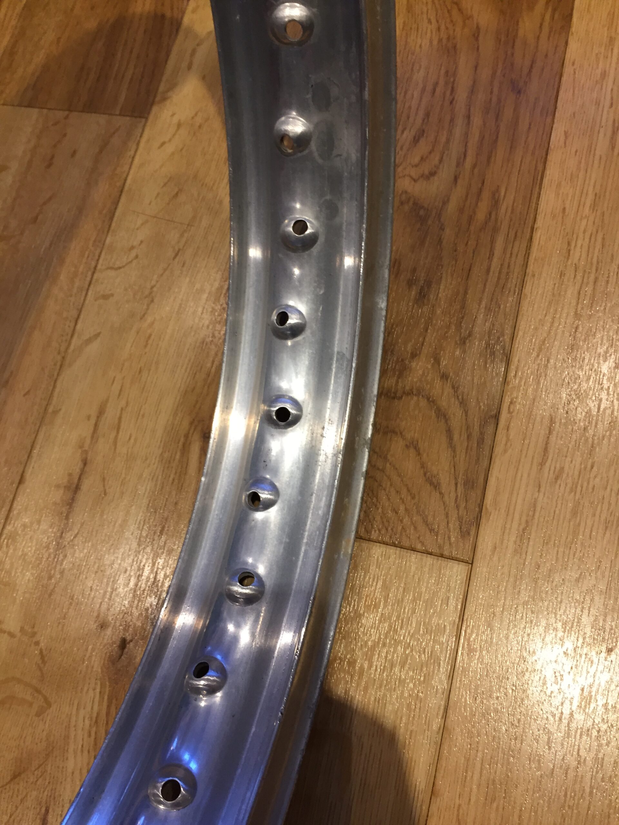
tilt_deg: -68.7
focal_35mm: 29
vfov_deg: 61.7
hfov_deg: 48.2
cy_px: 412
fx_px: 691
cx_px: 310
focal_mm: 4.15
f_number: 2.2
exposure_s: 1/33
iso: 125
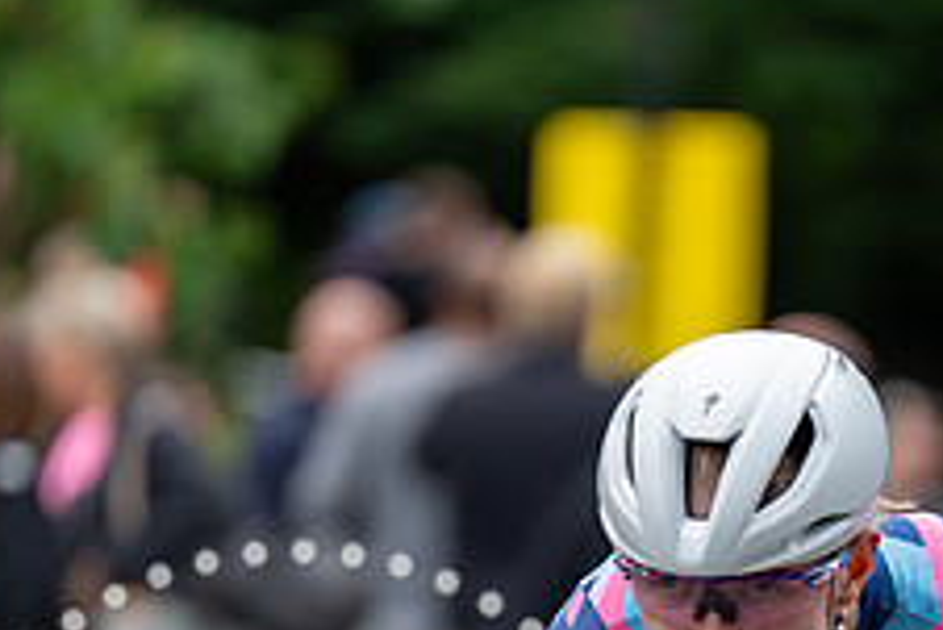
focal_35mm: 513
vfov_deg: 2.7
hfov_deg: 4.0
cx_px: 951
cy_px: 720
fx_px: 13446
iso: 640
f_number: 2.8
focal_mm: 200
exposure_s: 1/500
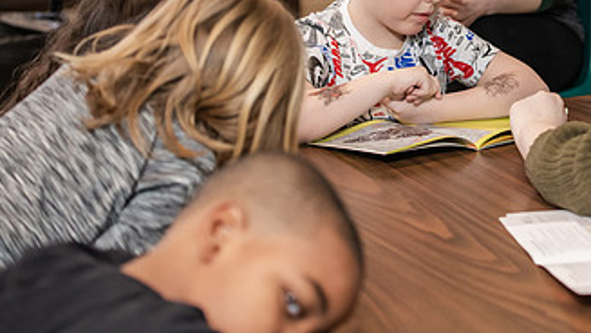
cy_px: 1
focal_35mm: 130
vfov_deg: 9.3
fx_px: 2037
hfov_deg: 16.4
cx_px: 466
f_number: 3.2
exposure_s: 1/200
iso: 1250
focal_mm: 70
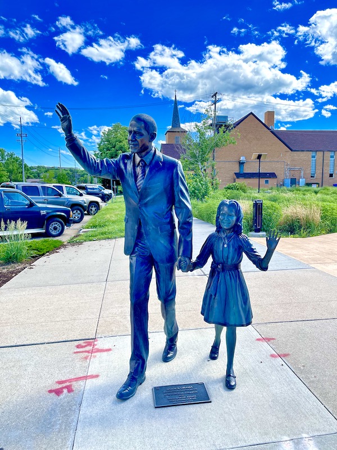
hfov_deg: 53.1
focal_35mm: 26
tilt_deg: -4.9
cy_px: 225
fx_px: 337
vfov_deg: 67.3
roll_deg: +1.2
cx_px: 168
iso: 32
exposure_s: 1/1618
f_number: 1.6
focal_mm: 5.1
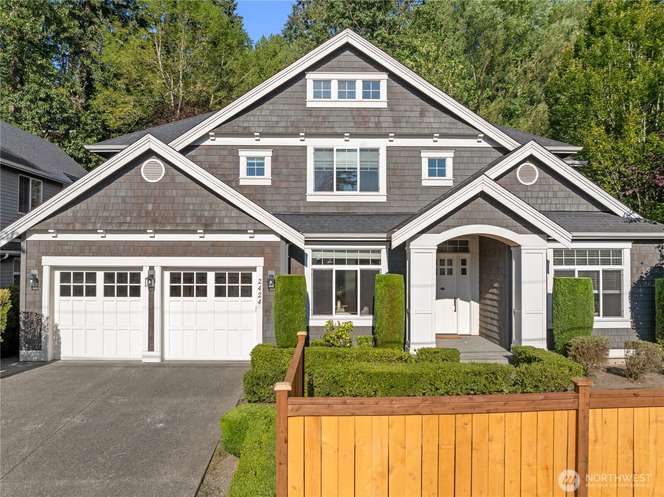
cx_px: 332
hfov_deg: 71.6
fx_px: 460
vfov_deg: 56.7
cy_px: 248
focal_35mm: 24
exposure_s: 1/1600
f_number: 2.8
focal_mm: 12.29
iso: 120
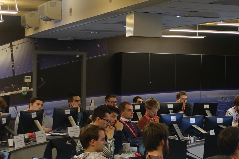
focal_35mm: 97
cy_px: 79
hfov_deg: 19.3
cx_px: 315
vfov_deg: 14.1
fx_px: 644
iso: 125
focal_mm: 9.02
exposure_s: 1/30
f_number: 2.2
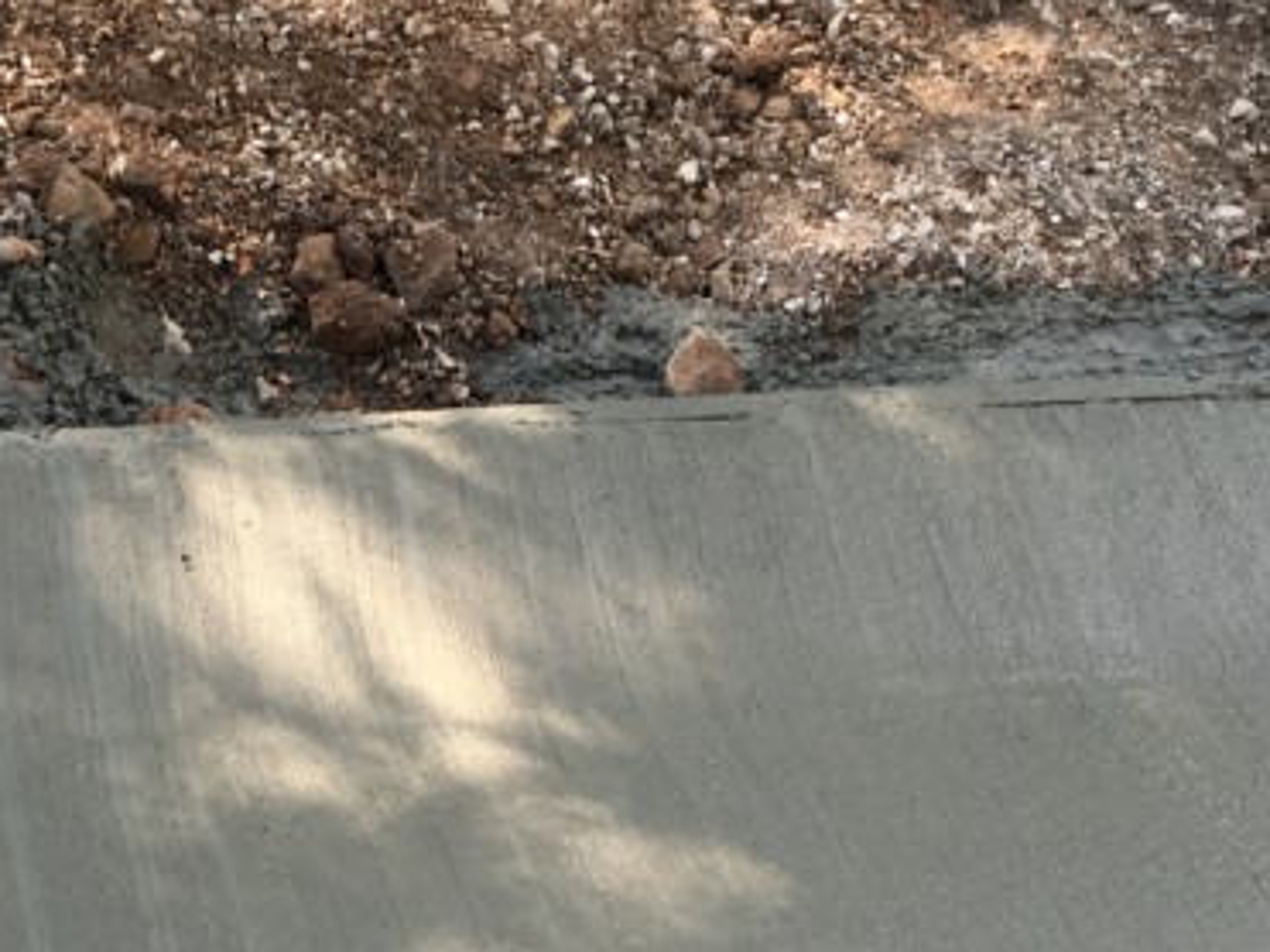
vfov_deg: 18.1
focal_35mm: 80
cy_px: 846
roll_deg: -5.6
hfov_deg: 24.3
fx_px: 2934
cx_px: 428
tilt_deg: -35.7
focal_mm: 4.15
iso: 32
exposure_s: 1/120
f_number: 2.2
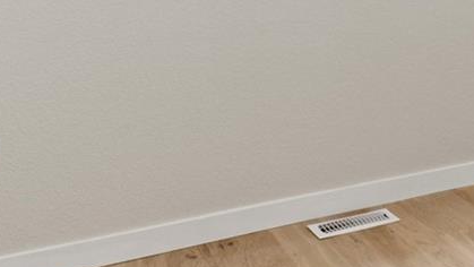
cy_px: -94
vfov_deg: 17.5
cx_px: 617
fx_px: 805
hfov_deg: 27.4
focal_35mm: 64
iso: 500
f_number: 9
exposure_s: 1/30
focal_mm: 16
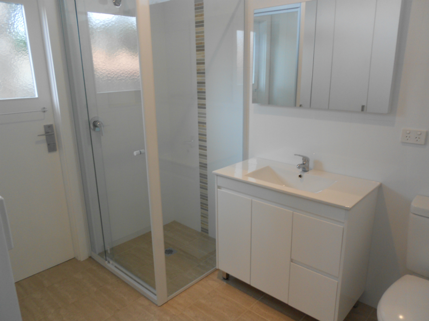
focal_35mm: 26
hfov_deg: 67.3
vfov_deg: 53.1
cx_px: 214
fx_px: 322
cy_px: 160
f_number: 3.2
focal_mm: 4.6
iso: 125
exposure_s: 1/30
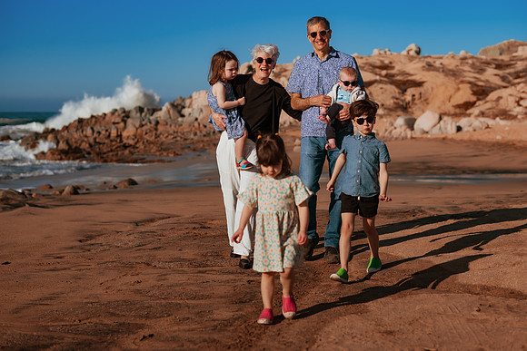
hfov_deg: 34.5
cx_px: 264
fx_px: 849
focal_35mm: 58
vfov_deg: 23.4
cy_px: 176
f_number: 3.2
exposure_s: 1/8000
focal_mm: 58
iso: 50
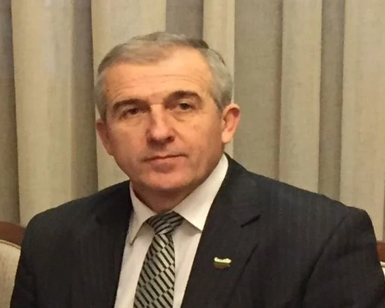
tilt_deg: -12.7
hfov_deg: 57.2
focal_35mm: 31
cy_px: 152
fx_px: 353
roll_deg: +3.1
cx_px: 192
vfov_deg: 47.1
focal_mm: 4.15
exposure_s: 1/20
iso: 250
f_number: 2.2
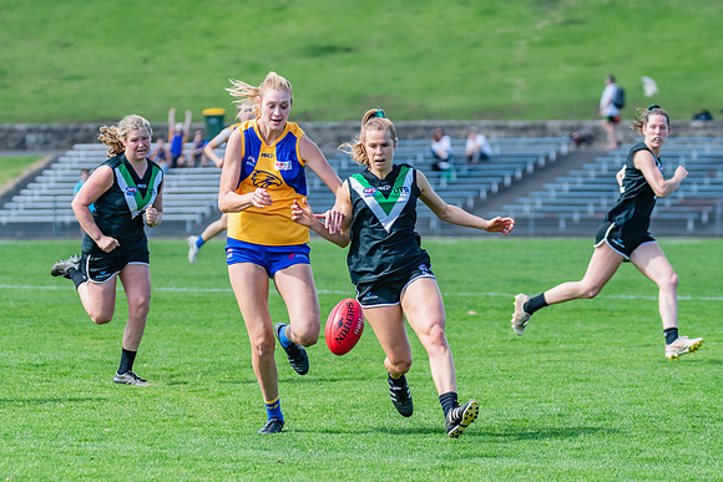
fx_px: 6113
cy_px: 307
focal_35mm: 304
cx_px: 243
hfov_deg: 6.8
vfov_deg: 4.5
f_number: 5.6
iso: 800
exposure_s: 1/1600
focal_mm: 210
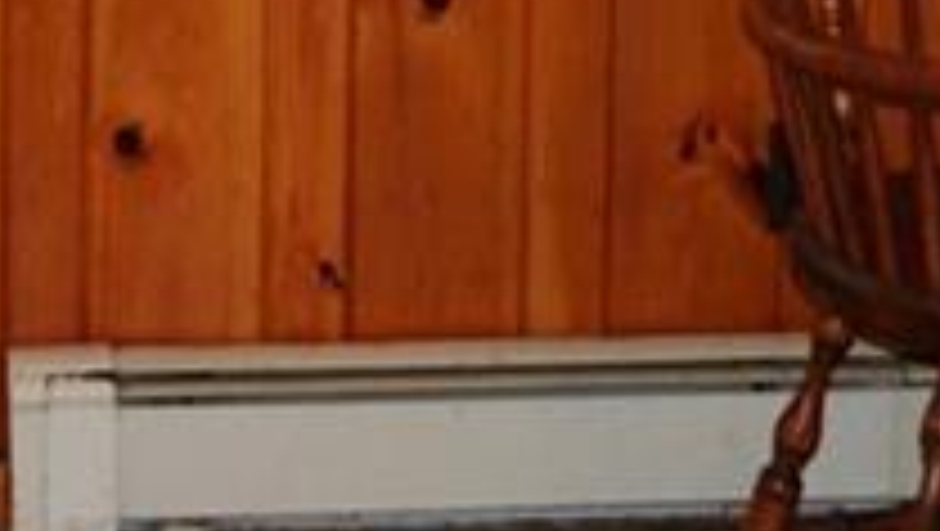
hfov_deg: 13.9
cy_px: -554
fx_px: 3842
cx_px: 229
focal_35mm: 154
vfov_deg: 7.6
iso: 400
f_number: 4
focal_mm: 20
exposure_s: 1/100
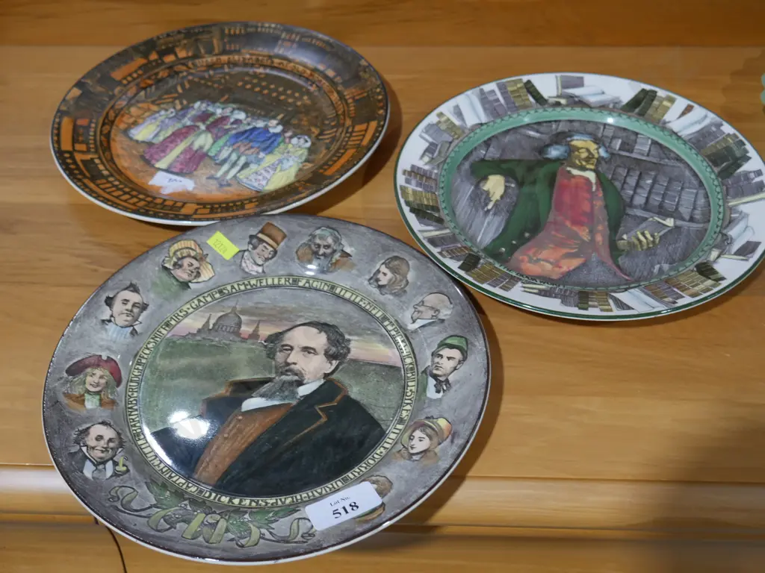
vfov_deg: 34.3
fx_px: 928
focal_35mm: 42
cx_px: 382
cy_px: 286
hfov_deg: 44.8
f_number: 4.6
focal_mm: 21
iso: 500
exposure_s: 1/60
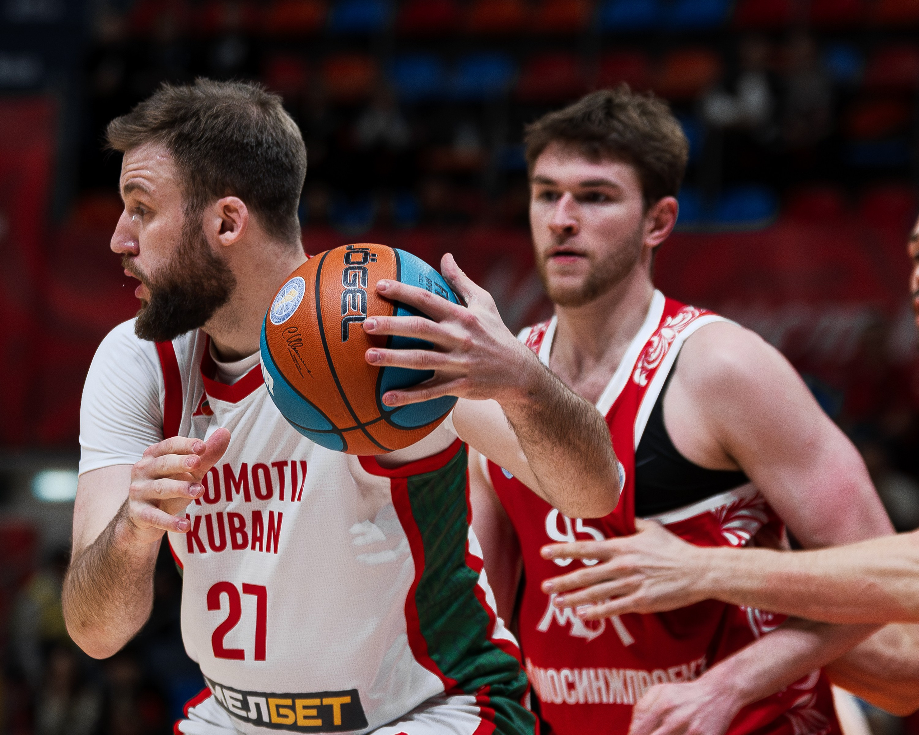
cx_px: 348
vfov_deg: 6.6
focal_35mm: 236
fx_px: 6421
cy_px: 479
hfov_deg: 8.2
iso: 1000
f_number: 3.5
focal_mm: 130
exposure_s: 1/1250
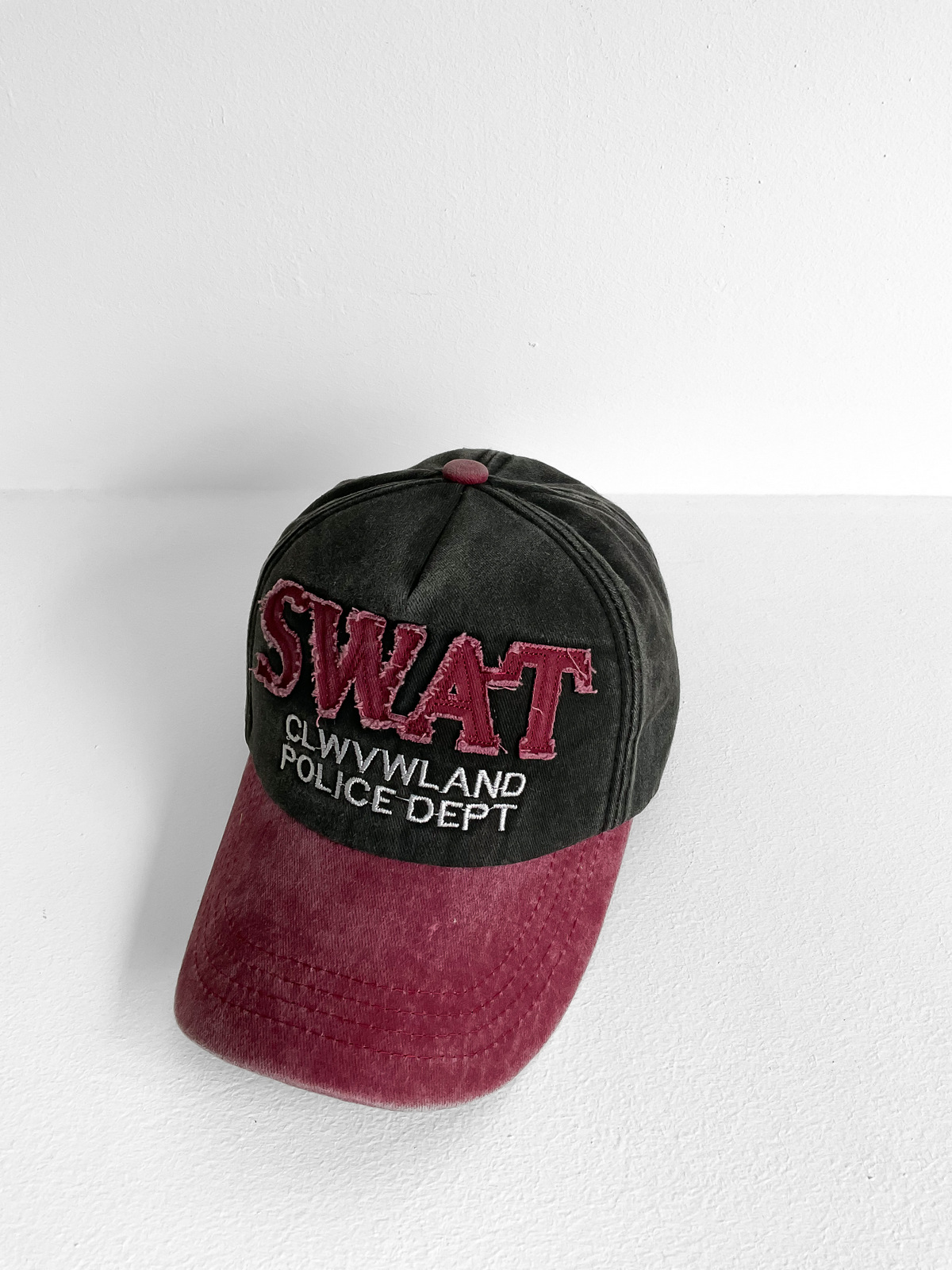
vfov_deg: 61.7
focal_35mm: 29
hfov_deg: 48.2
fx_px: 1063
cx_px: 476
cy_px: 635
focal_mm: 3
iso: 50
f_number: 1.8
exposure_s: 1/120
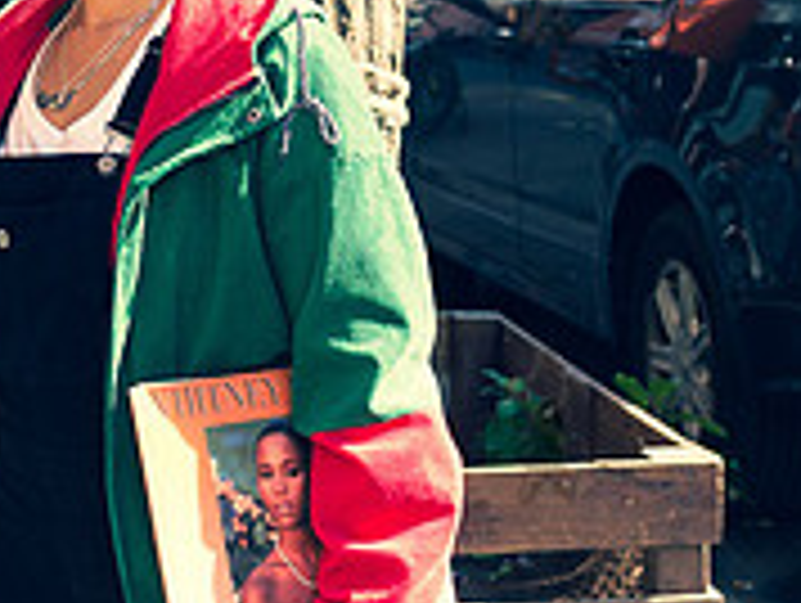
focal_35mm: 125
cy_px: 181
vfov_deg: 11.9
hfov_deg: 15.6
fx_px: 2896
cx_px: 120
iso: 400
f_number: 4
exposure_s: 1/400
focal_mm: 35
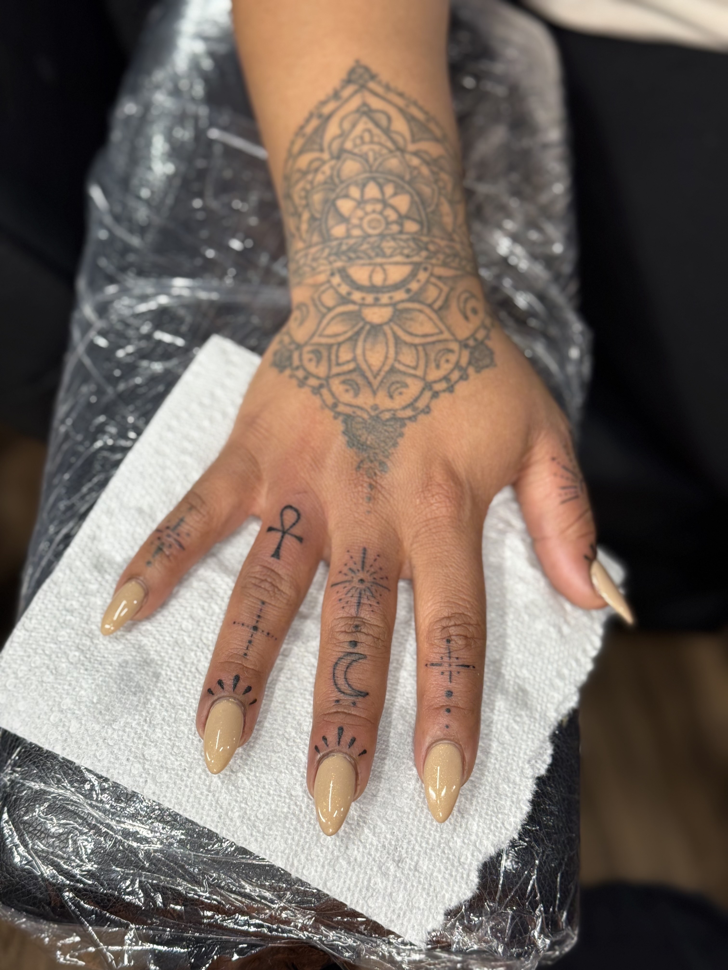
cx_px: 364
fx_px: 1346
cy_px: 485
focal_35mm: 48
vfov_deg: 39.7
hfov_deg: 30.3
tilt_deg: -57.9
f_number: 1.78
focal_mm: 6.76
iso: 80
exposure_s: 1/99
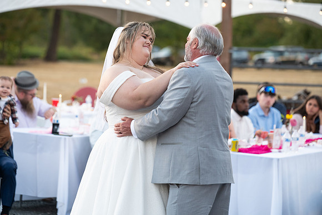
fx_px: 1342
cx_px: 161
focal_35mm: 150
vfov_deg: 9.2
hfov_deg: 13.7
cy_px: 108
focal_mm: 150
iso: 1600
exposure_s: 1/500
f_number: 4
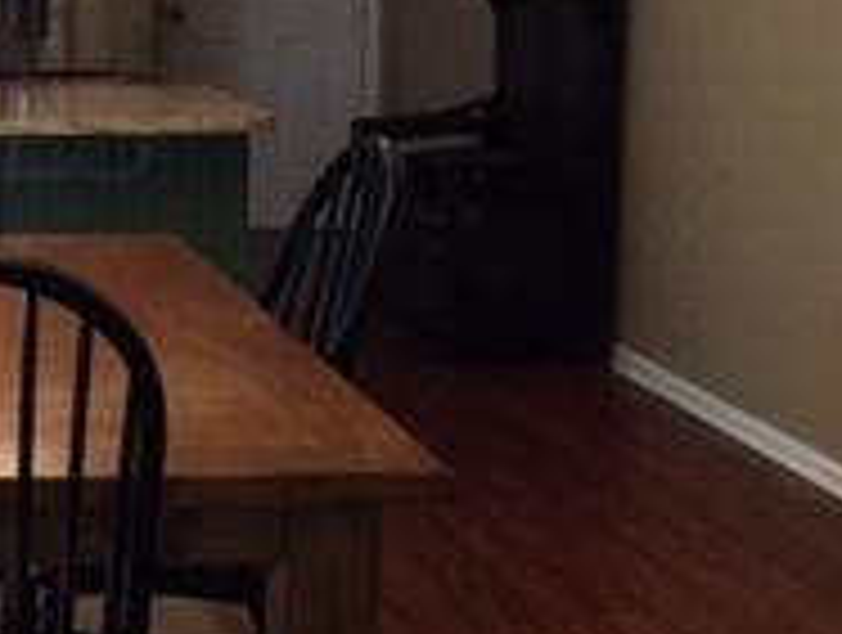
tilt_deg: -5.0
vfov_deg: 14.9
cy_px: 121
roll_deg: -0.1
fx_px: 2413
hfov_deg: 18.9
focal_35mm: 99
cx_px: -122
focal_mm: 4.15
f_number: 2.2
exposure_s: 1/120
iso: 50
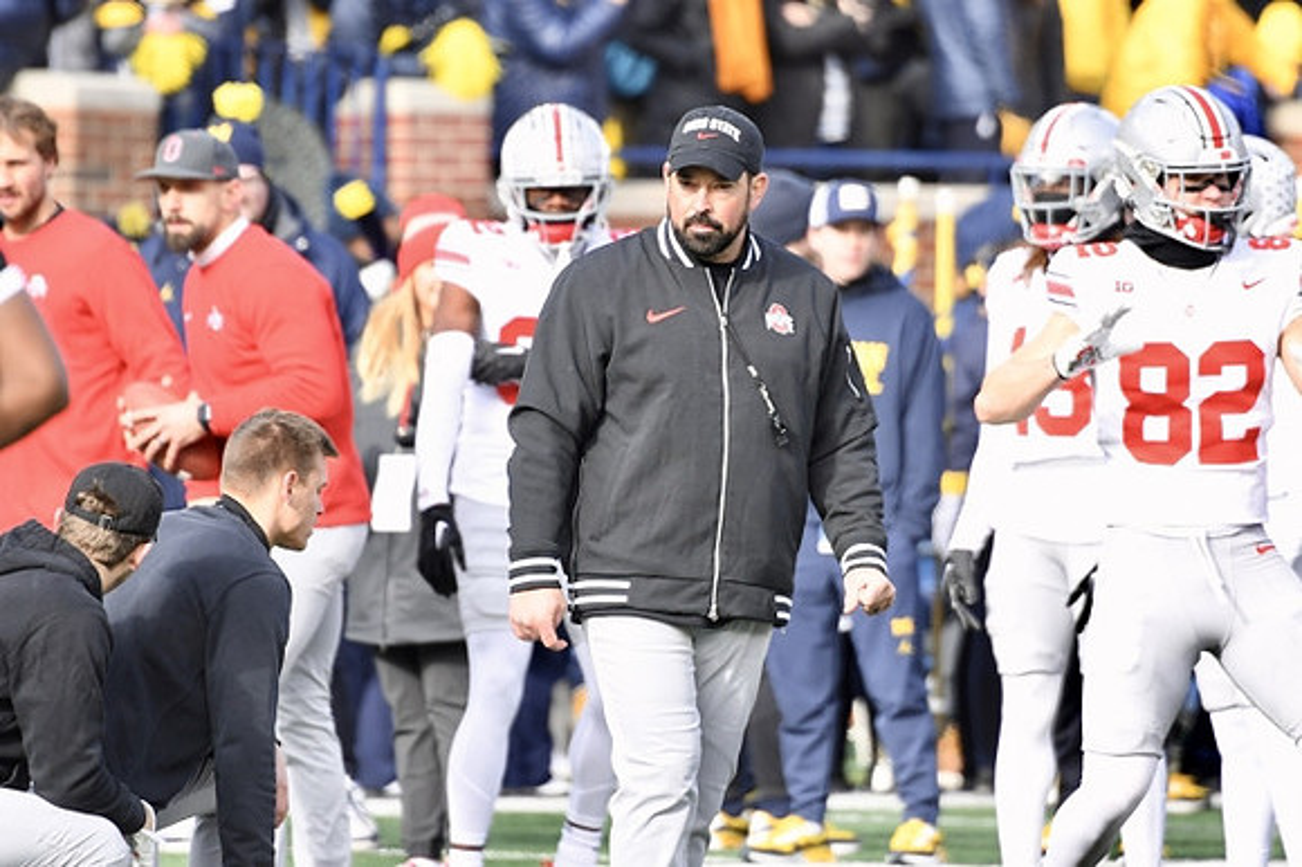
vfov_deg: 2.3
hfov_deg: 3.4
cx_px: 651
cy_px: 434
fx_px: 21687
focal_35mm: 600
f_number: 5.6
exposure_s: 1/1000
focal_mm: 400
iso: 1000
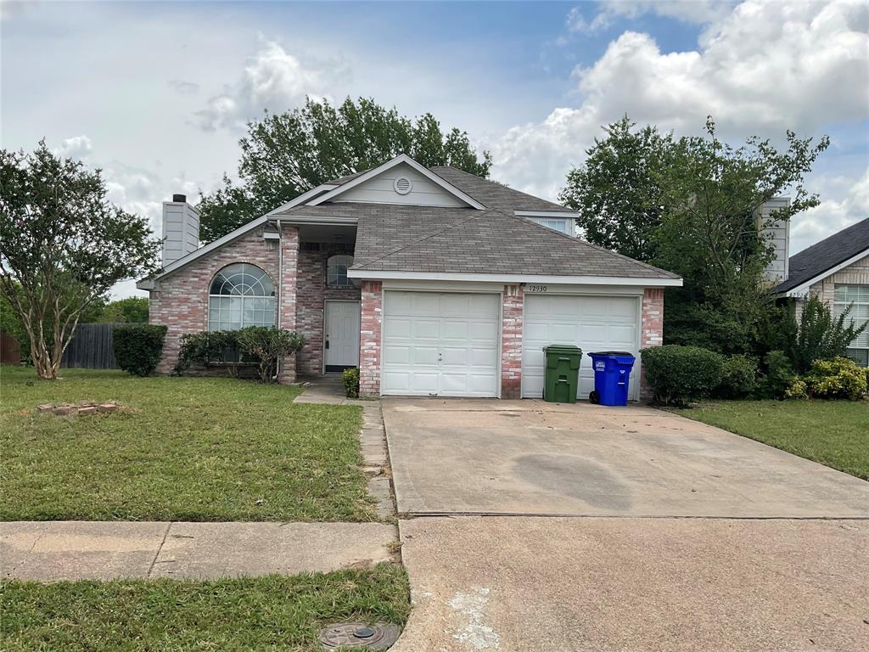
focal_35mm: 29
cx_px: 434
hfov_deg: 61.7
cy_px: 326
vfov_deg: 48.2
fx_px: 728
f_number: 1.8
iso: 16
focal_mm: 3
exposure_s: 1/2227
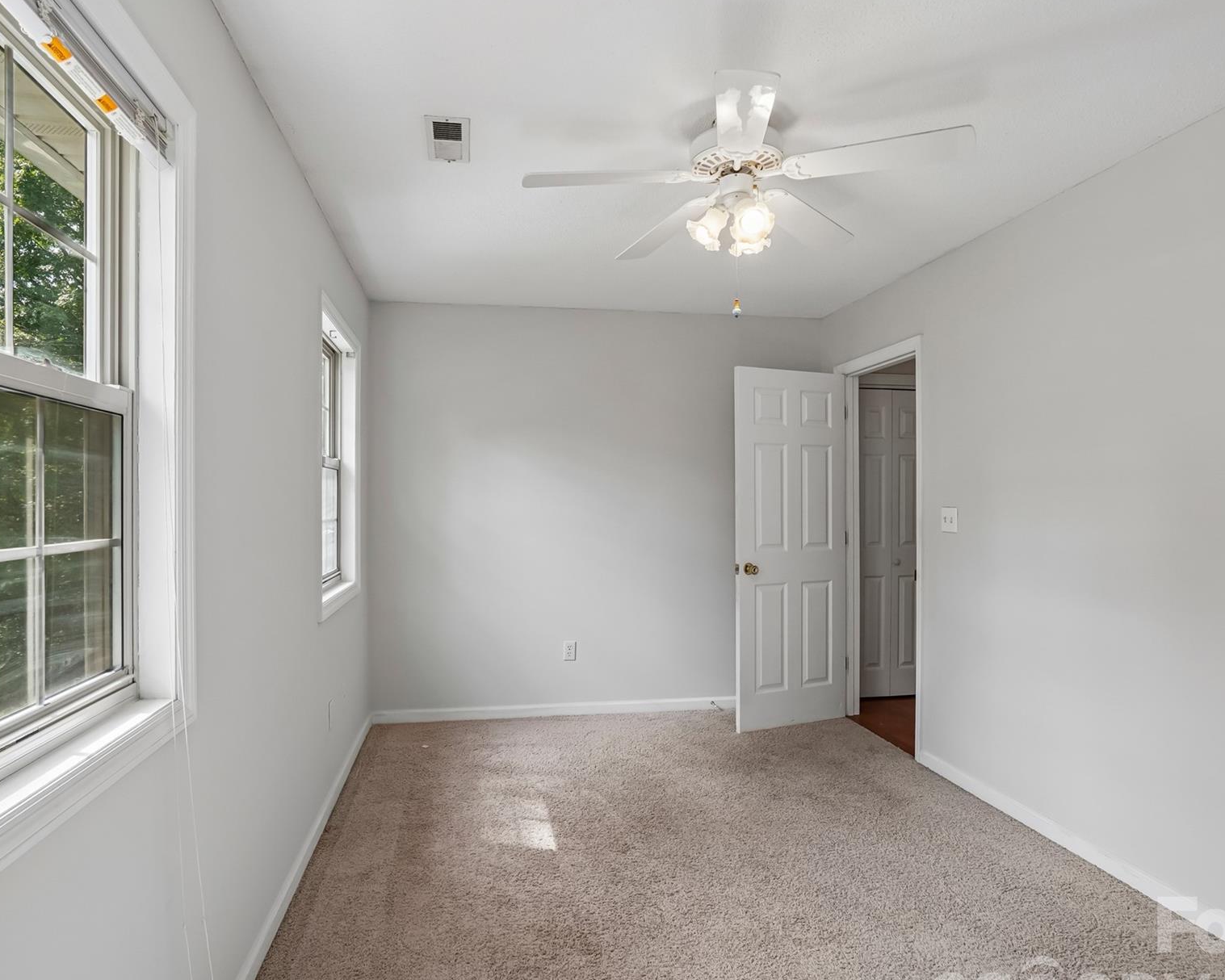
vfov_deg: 70.8
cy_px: 504
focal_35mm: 19
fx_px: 689
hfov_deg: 83.2
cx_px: 588
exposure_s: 1/30
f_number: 8
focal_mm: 10
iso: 250
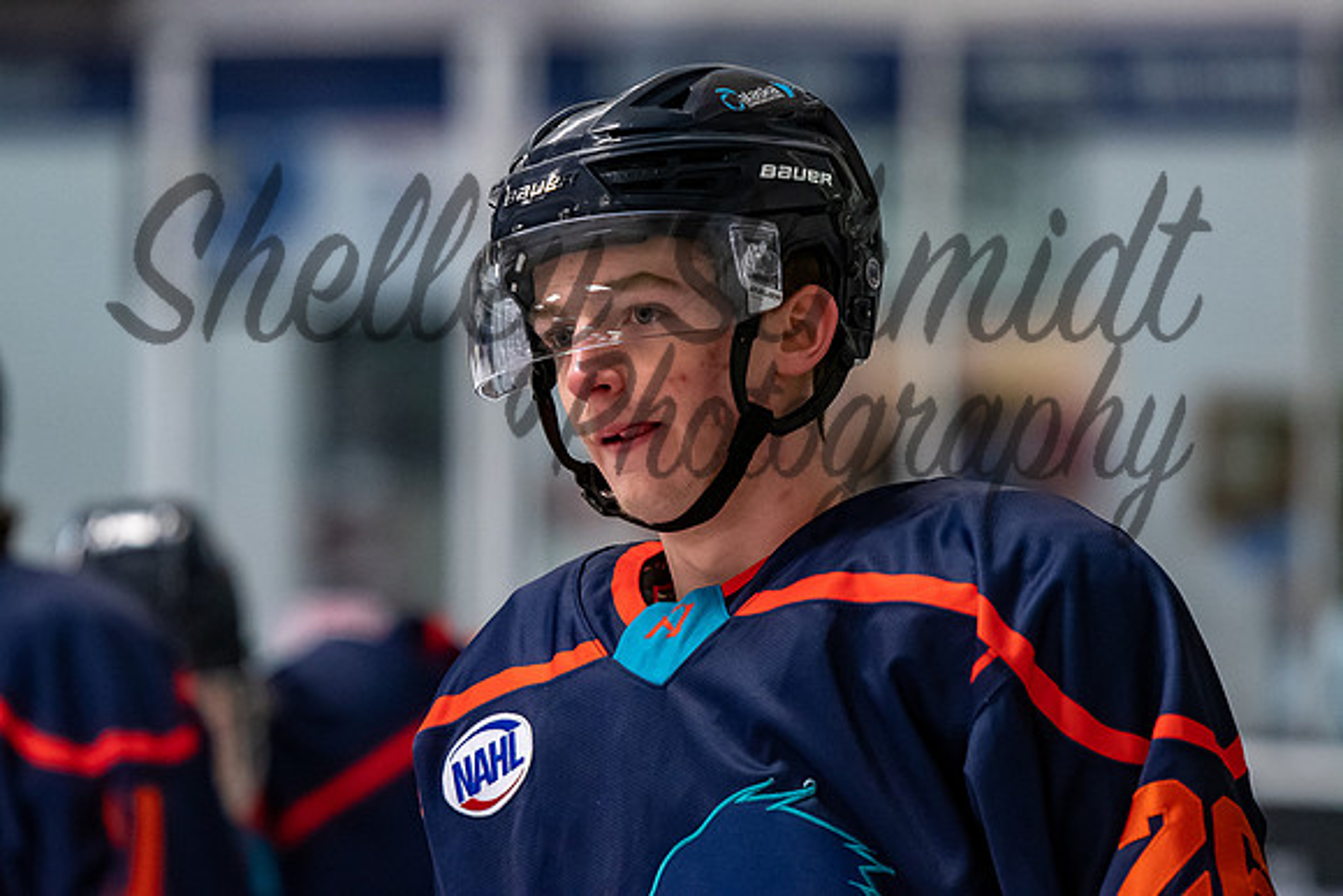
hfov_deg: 6.1
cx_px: 582
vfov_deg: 4.0
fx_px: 12691
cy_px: 388
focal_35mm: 340
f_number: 3.2
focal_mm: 200
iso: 2000
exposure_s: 1/800
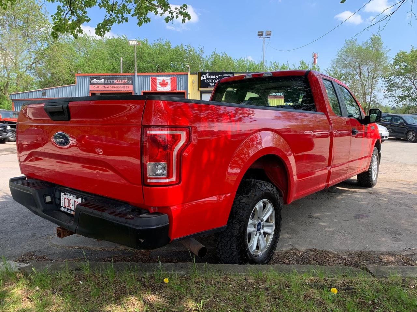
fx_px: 313
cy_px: 156
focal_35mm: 26
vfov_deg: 53.1
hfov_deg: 67.3
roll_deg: -1.5
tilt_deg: -7.3
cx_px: 208
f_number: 1.8
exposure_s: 1/597
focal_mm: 4.25
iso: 25
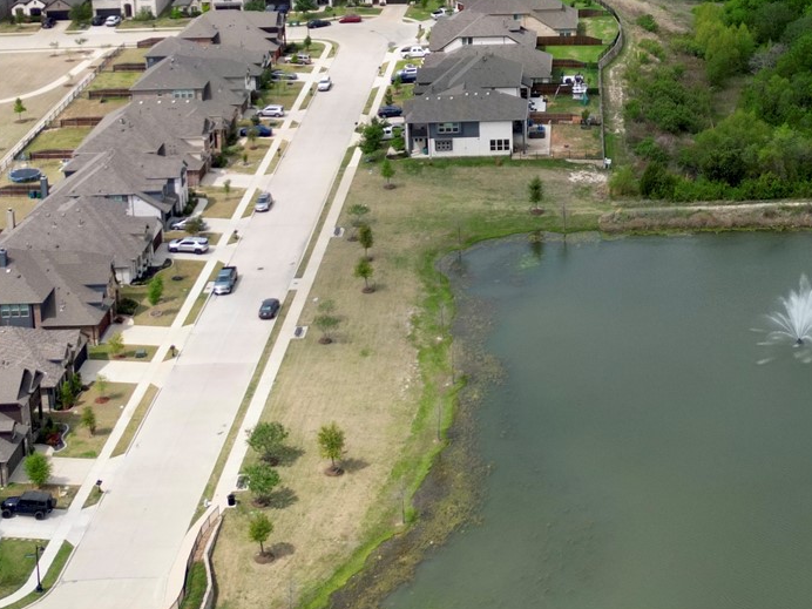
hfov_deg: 26.9
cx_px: 641
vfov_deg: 19.8
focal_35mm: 71
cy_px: -69
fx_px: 1665
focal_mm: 6.72
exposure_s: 1/2500
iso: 110
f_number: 1.7
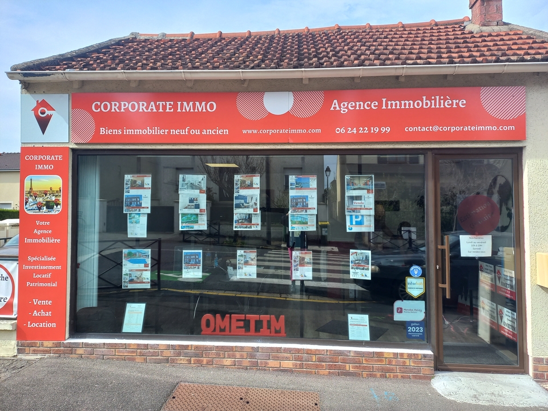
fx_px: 396
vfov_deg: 54.9
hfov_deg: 69.4
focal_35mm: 25
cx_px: 274
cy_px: 206
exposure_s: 1/512
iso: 50
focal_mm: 4.65
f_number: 1.8
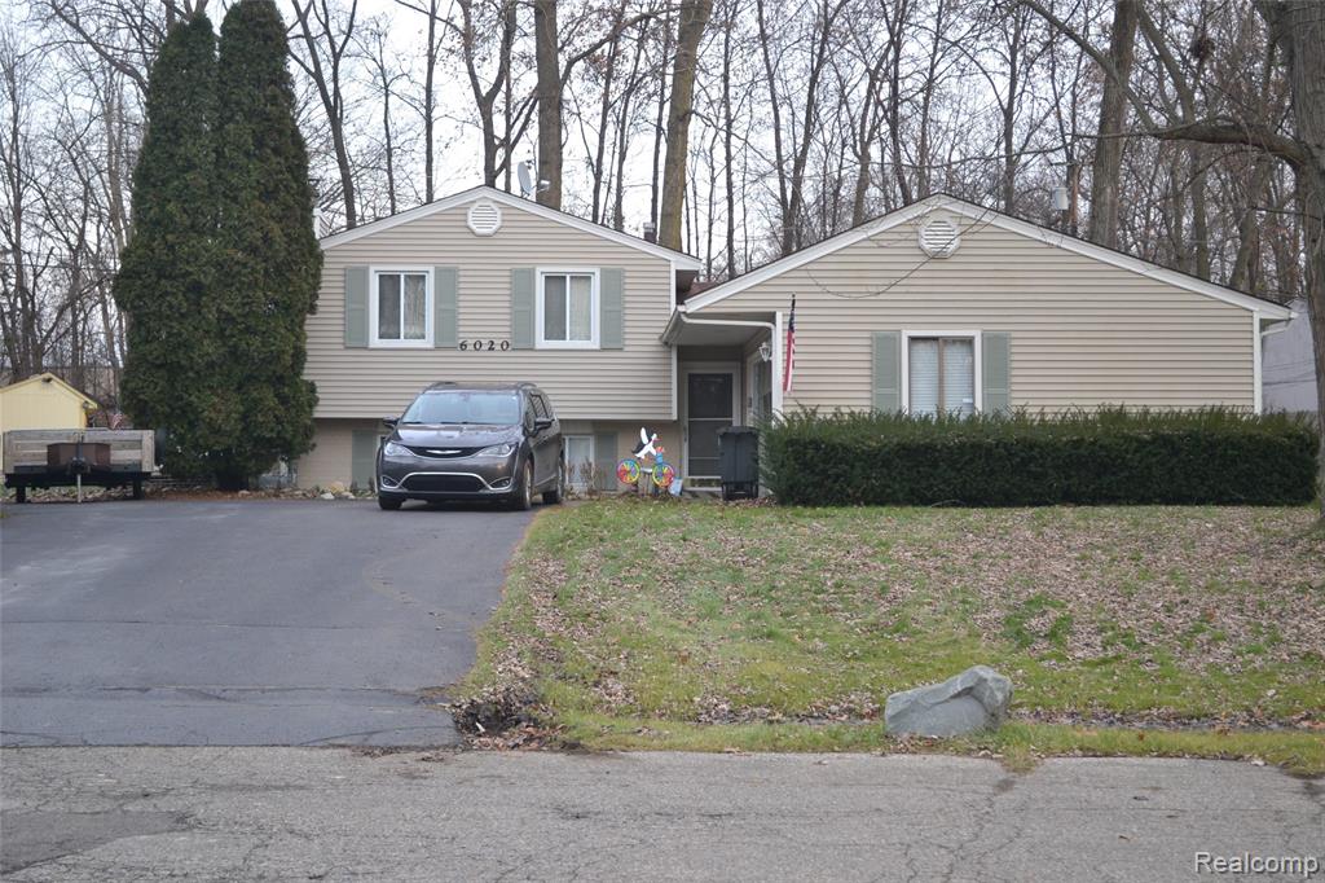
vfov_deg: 22.6
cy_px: 442
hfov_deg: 33.4
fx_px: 2207
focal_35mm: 60
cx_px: 662
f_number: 5.3
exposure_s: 1/125
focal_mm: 40
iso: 400
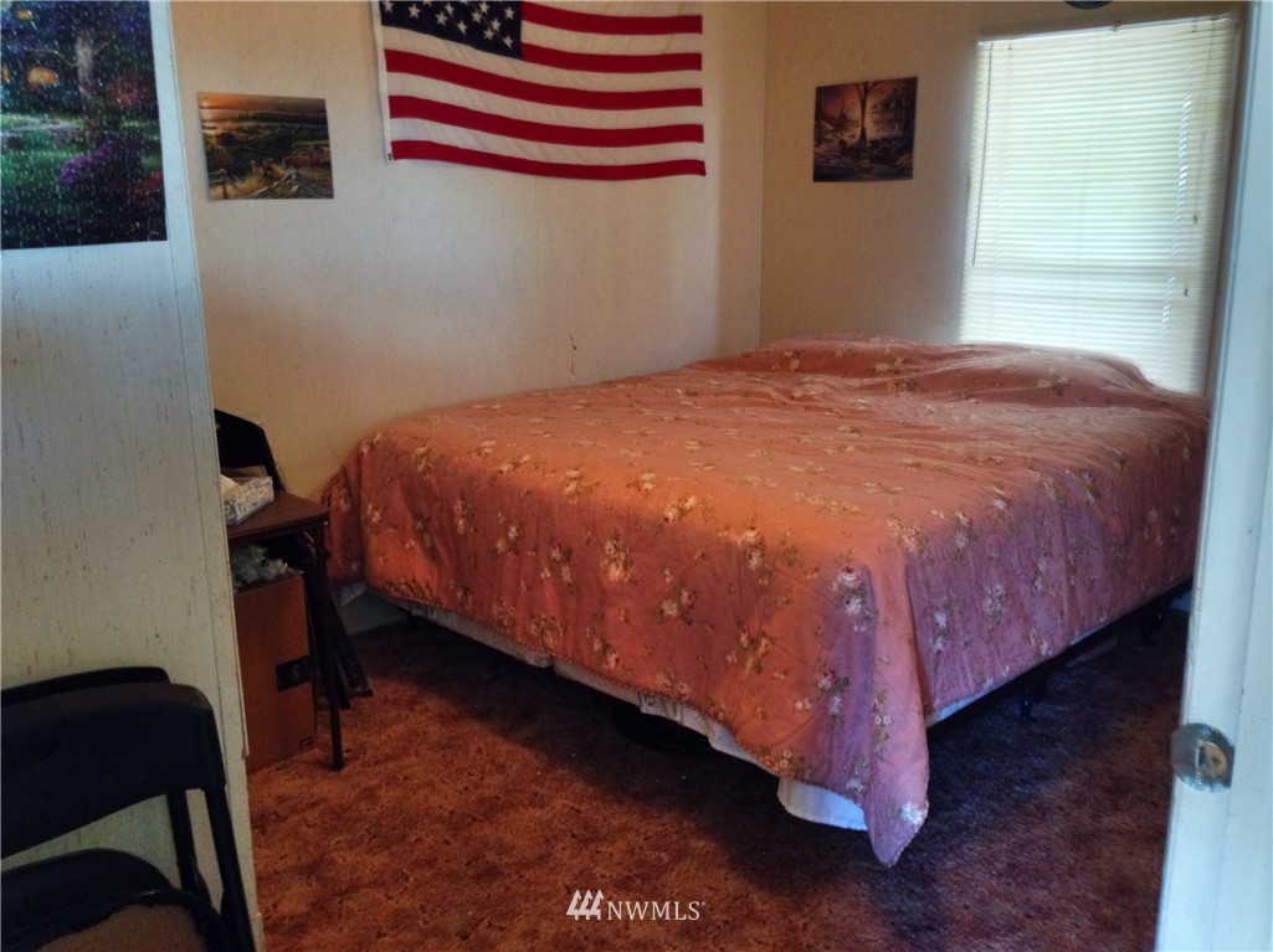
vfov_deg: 42.9
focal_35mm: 33
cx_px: 636
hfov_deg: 55.4
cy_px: 476
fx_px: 1213
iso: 50
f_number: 2.4
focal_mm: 4.12
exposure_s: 1/20
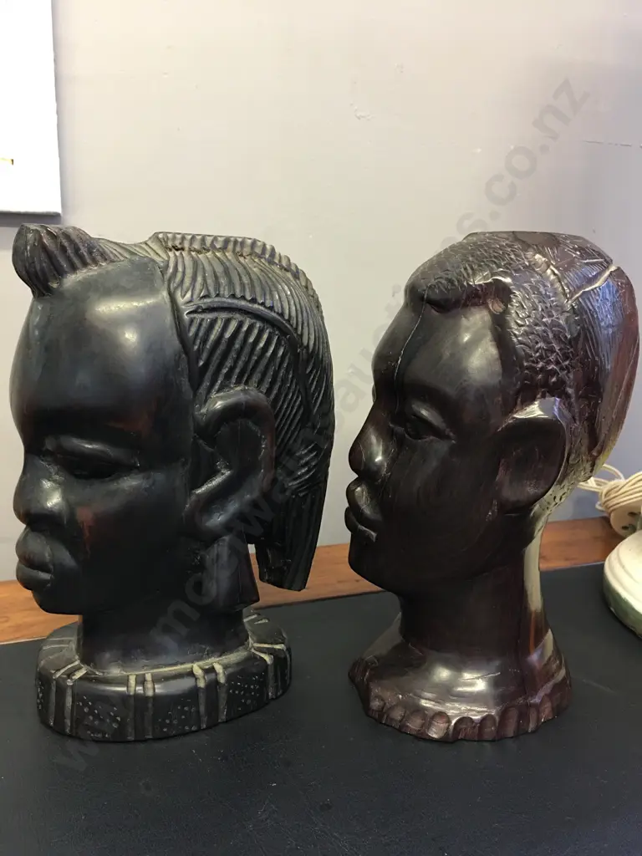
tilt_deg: -10.7
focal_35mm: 29
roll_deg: -2.1
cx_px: 321
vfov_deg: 61.7
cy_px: 428
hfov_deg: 48.2
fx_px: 717
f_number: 2.2
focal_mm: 4.15
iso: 125
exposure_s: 1/17
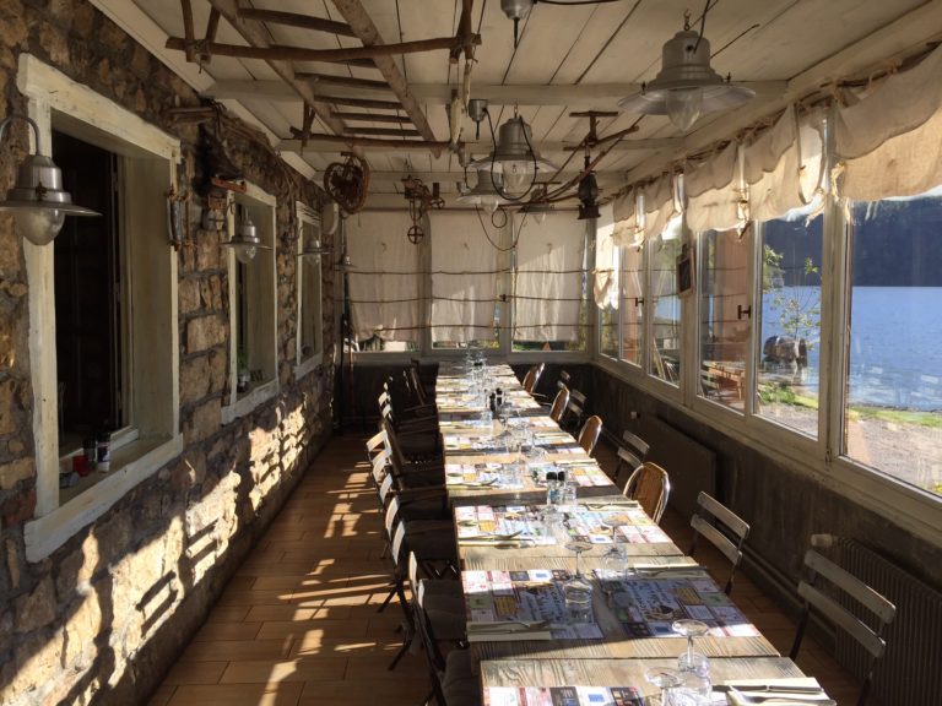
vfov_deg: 48.2
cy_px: 353
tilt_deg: -4.4
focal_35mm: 29
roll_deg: -1.1
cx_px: 471
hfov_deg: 61.7
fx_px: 789
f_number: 2.2
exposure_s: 1/791
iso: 32
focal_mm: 4.15
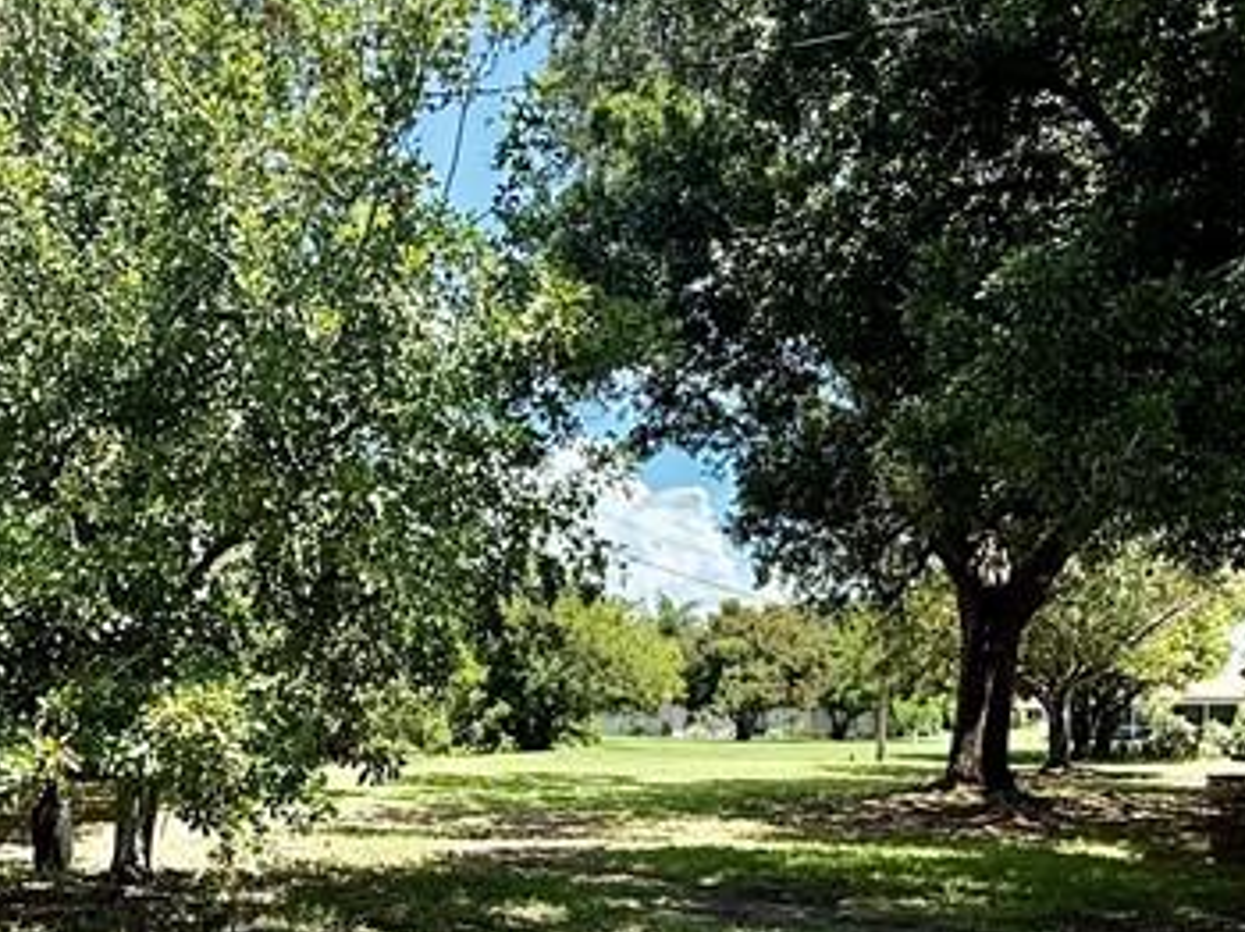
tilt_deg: -3.5
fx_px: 1474
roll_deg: -1.0
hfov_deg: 44.9
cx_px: 377
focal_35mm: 41
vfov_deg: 33.6
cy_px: 797
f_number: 2.2
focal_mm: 2.22
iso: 64
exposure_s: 1/942
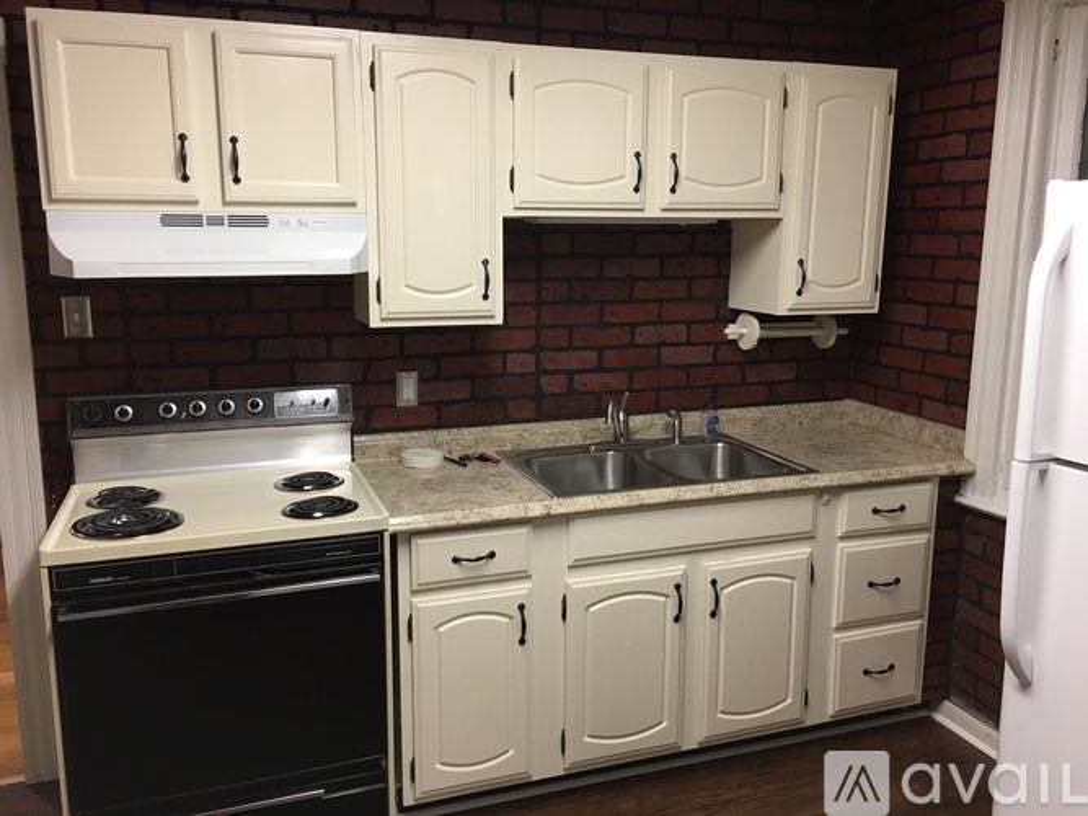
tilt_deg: -9.2
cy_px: 408
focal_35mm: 29
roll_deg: +0.0
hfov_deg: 61.7
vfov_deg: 48.2
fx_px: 911
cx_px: 544
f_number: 2.2
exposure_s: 1/15
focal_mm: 4.15
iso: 40
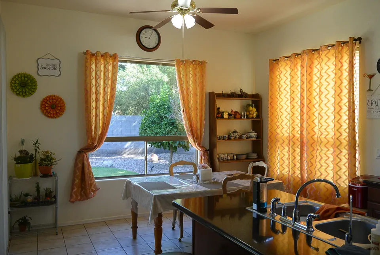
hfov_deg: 58.6
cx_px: 190
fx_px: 338
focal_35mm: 32
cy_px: 128
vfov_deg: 41.2
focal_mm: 12
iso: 400
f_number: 3.8
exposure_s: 1/160
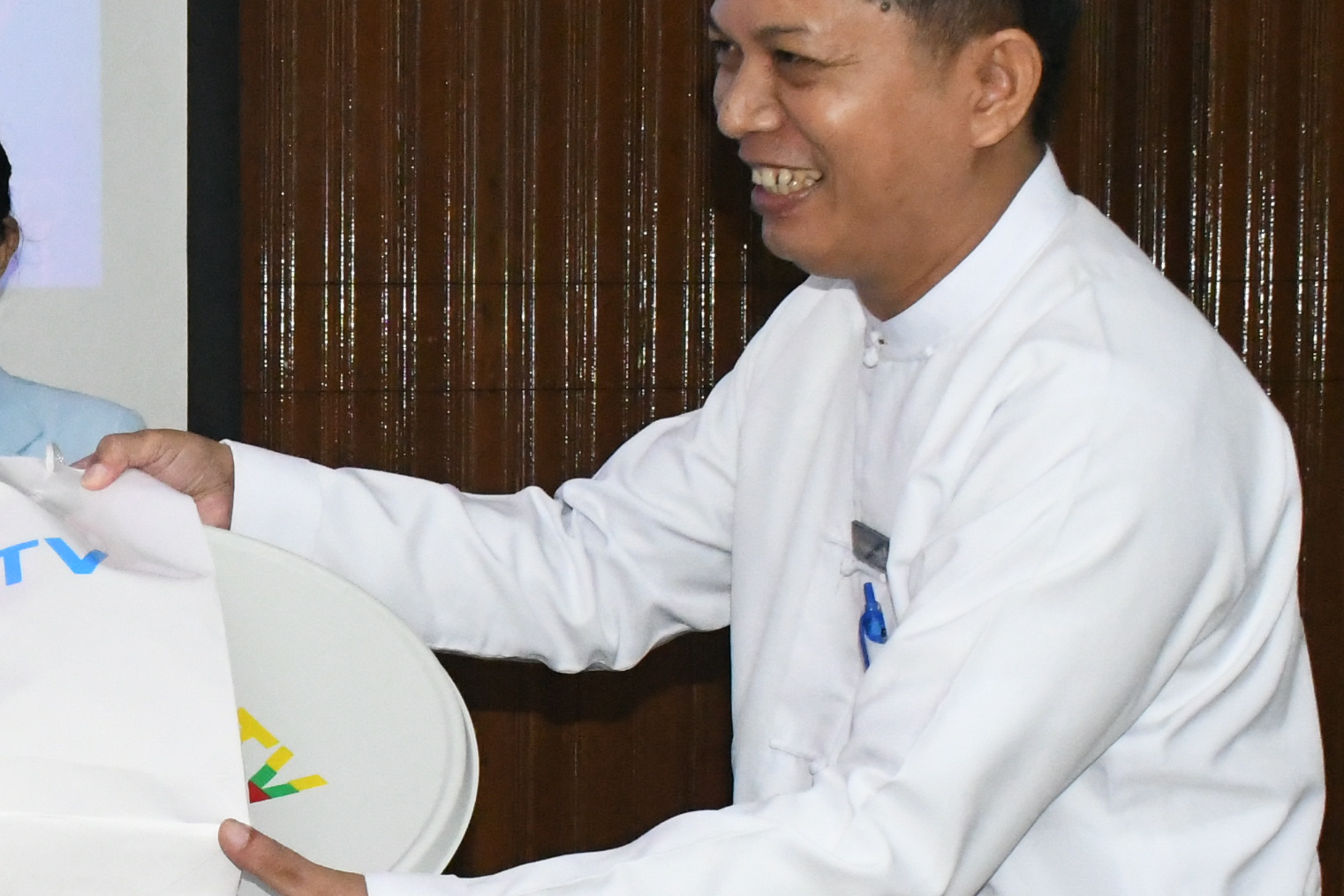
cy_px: 673
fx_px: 3995
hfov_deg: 18.8
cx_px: 120
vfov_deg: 12.8
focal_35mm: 107
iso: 8000
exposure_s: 1/250
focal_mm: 26
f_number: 13
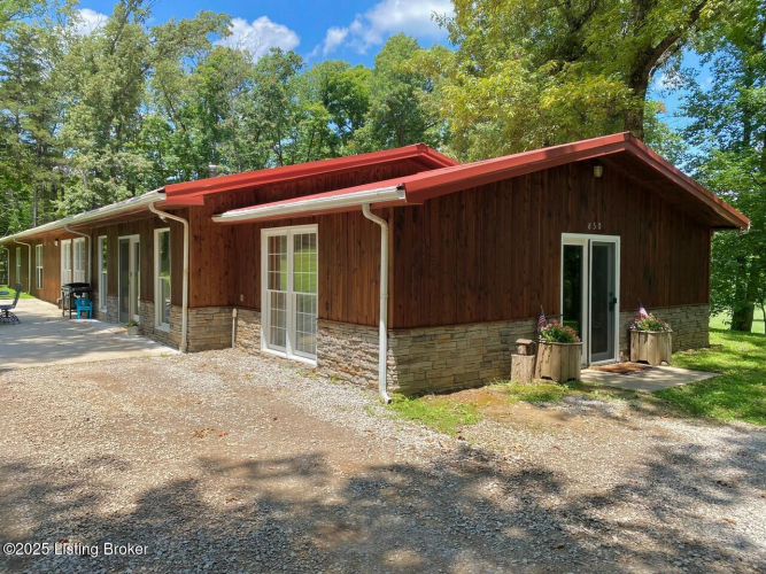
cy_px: 287
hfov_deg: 67.3
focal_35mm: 26
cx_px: 383
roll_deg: +0.0
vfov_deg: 53.0
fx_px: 575
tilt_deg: -2.1
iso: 32
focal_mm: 4.25
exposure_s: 1/1206
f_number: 1.8
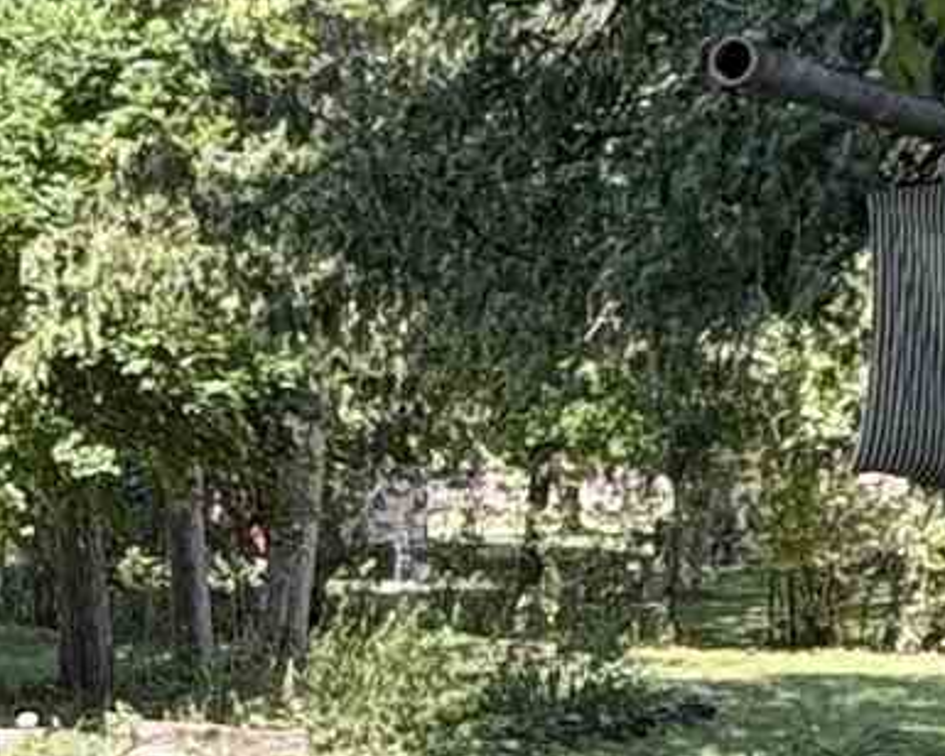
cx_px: -83
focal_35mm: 109
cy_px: 1078
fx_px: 3049
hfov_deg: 17.1
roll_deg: +2.1
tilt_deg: -10.6
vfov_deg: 13.4
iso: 64
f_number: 2.2
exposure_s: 1/338
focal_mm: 2.22
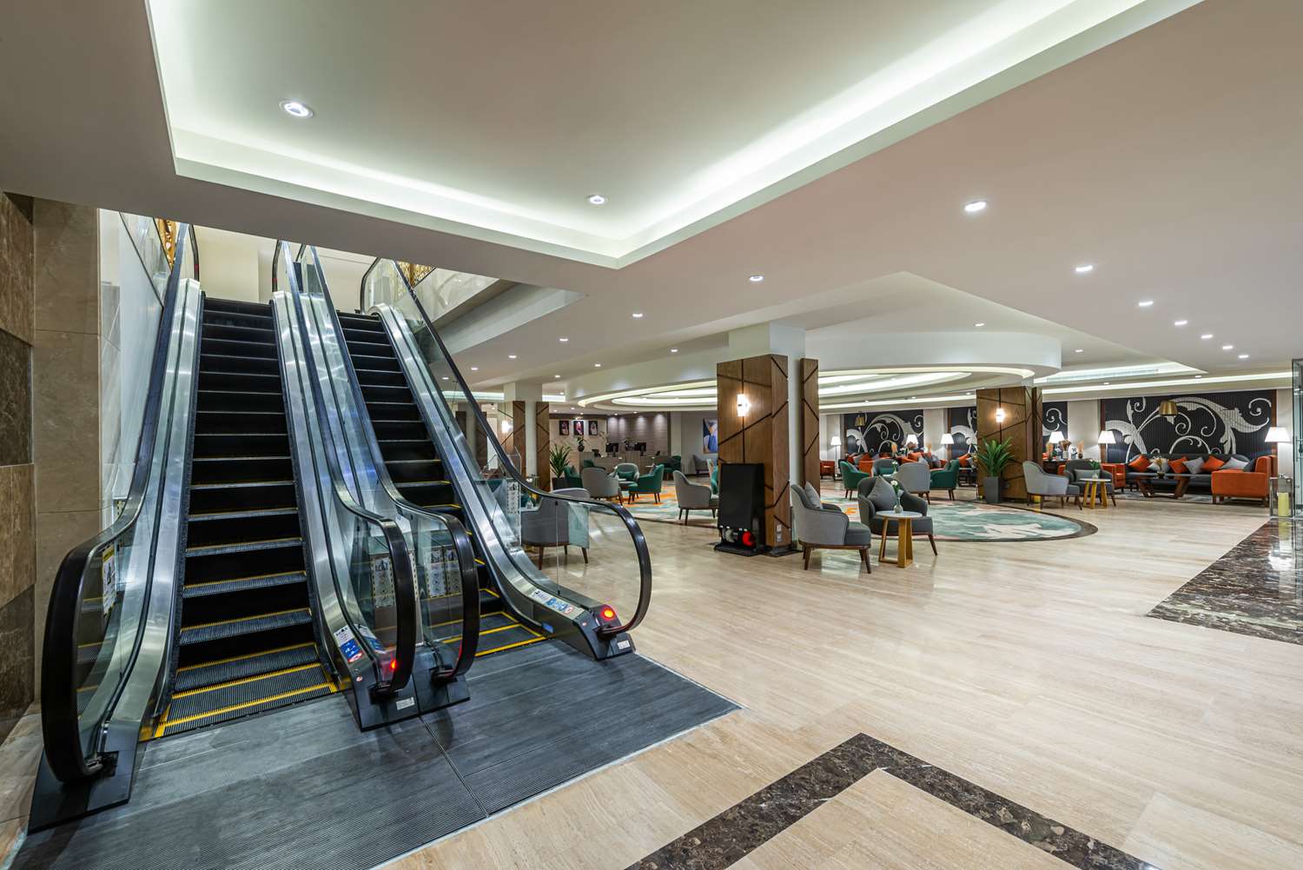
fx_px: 543
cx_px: 652
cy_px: 435
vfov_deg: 77.4
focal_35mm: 15
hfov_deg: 100.4
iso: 100
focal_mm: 15
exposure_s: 2.5
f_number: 10
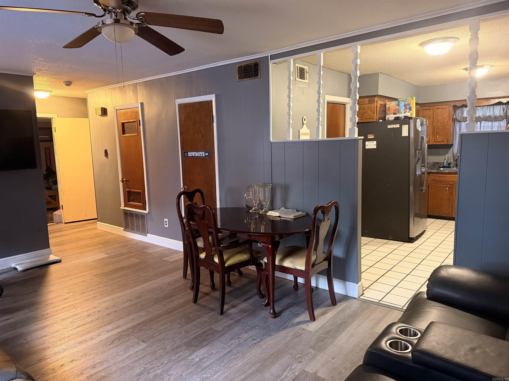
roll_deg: +1.6
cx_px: 254
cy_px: 190
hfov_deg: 71.6
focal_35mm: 24
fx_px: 353
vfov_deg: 56.8
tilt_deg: -7.4
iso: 640
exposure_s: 1/60
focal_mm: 6.76
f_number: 1.78
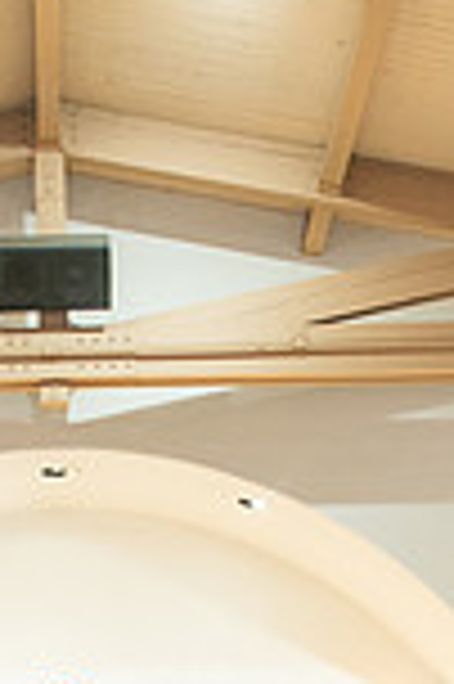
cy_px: 877
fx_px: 2218
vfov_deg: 16.6
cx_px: 33
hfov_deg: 11.6
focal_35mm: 117
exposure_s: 1/160
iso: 1000
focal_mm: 24
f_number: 2.8
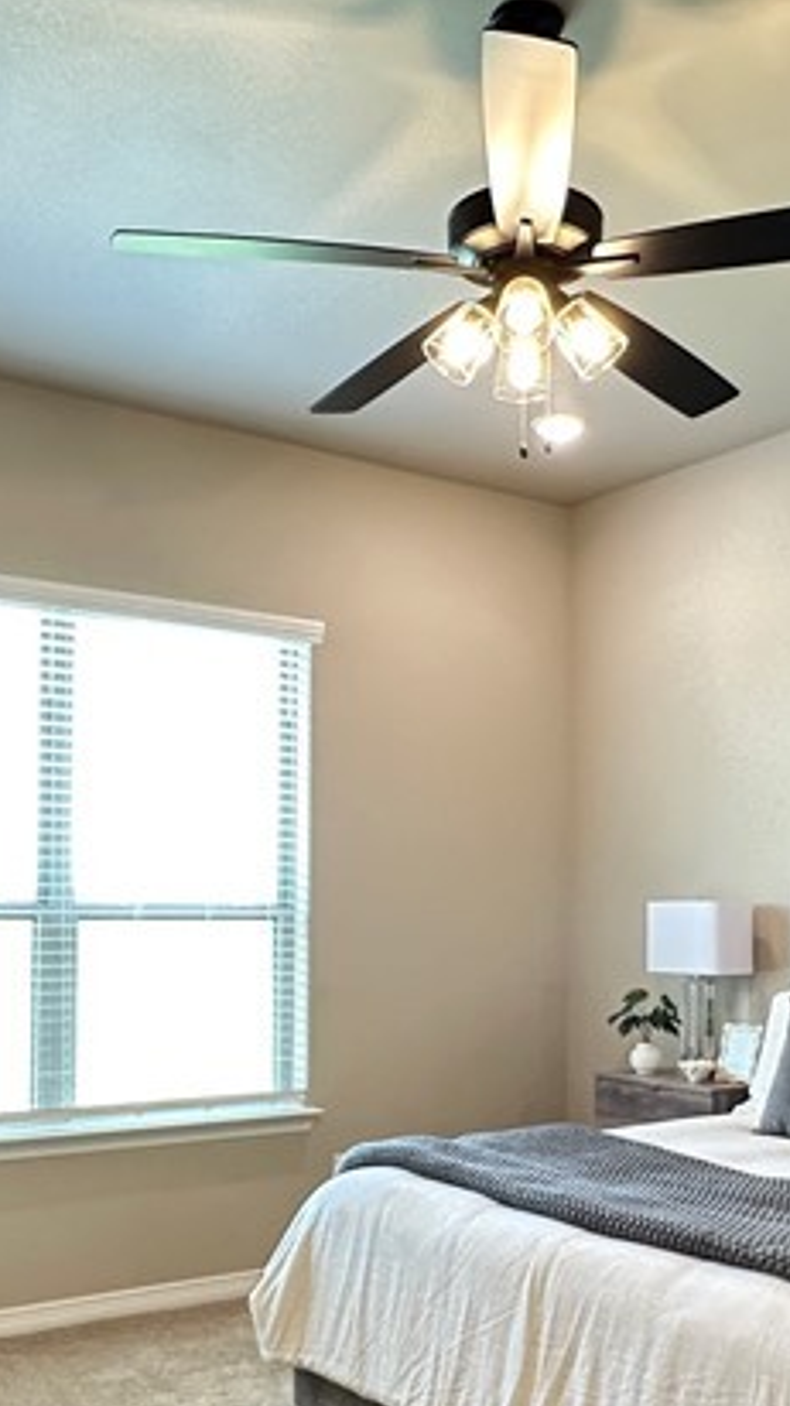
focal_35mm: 38
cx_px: 421
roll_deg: -0.2
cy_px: 883
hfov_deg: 31.2
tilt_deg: +0.9
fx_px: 1416
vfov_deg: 52.2
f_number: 2.2
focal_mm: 2.22
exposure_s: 1/60
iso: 250
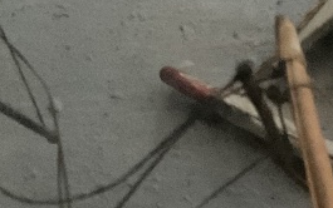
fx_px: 1262
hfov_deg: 13.7
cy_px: 431
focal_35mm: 139
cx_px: 560
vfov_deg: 8.9
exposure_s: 1/17
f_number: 1.8
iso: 500
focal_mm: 3
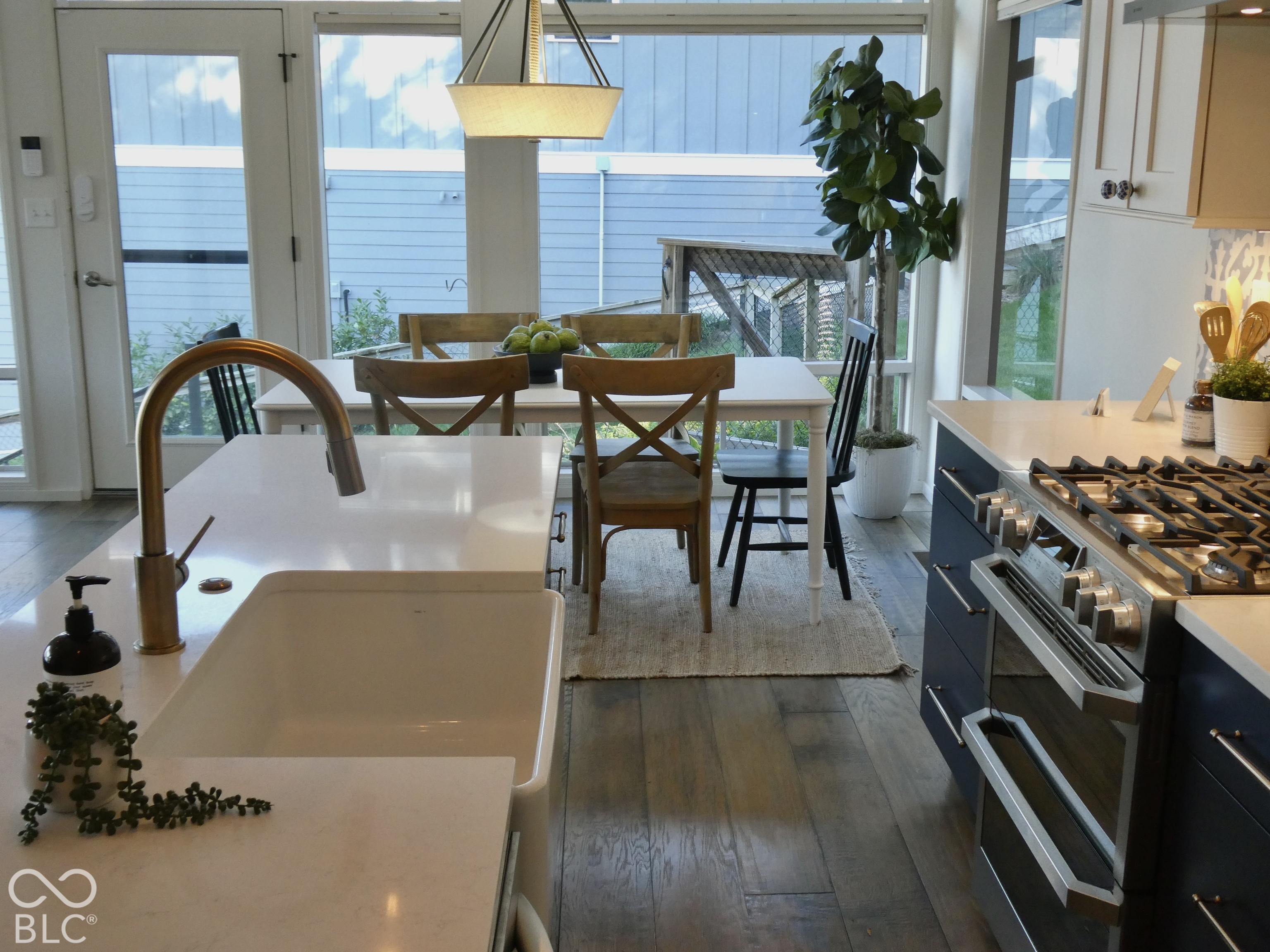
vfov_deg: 38.7
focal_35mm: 37
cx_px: 635
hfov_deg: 50.1
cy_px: 476
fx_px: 1357
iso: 320
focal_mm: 6.7
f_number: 3.7
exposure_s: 1/80
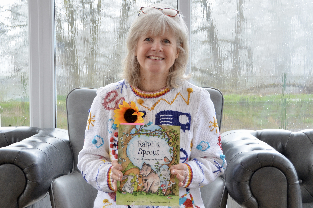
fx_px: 495
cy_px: 104
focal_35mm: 57
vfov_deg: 23.7
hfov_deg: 35.1
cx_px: 156
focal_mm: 38
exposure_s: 1/90
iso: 1000
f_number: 4.2
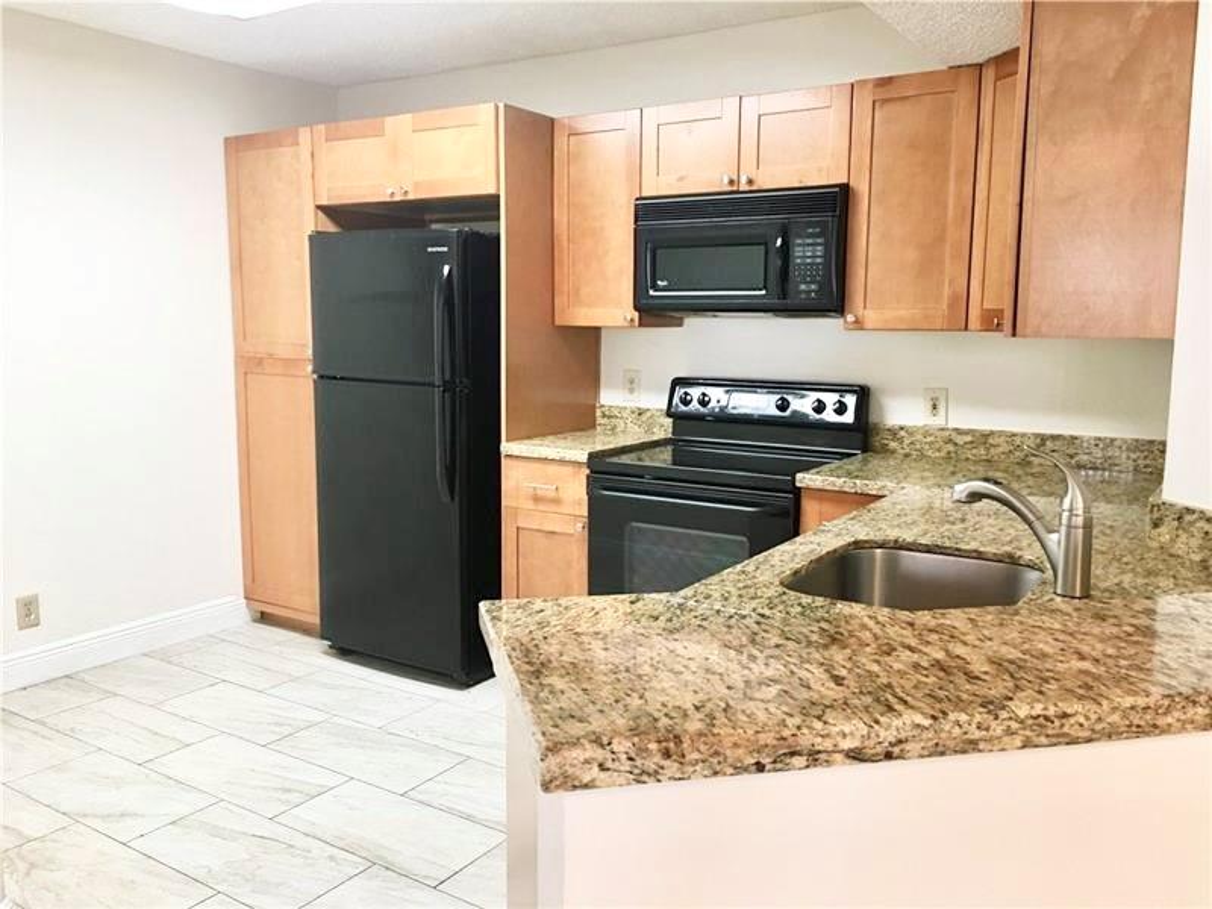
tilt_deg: -8.6
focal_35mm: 29
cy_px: 454
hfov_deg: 61.7
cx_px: 606
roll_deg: -0.4
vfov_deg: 48.2
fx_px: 1015
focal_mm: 4.15
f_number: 2.2
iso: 100
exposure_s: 1/30
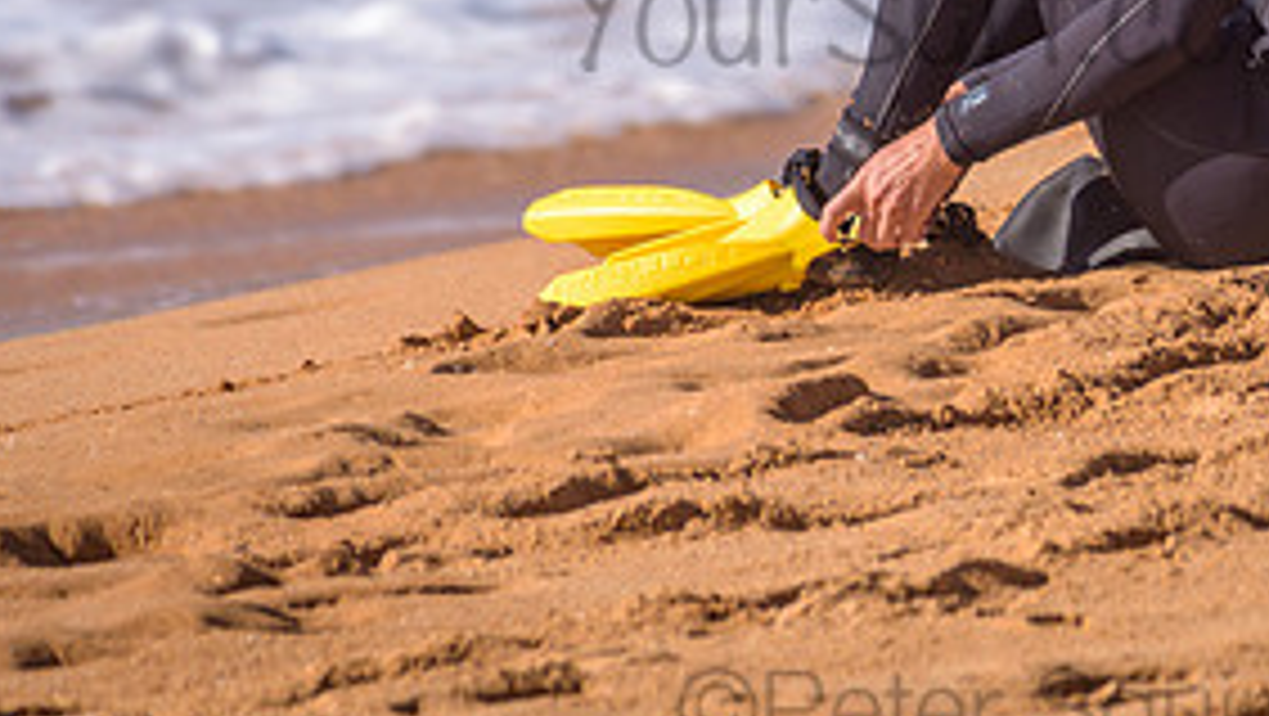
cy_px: -38
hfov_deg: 1.6
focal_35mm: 1321
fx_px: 44475
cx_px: 1026
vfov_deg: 0.9
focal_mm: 500
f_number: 5.6
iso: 180
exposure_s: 1/2000
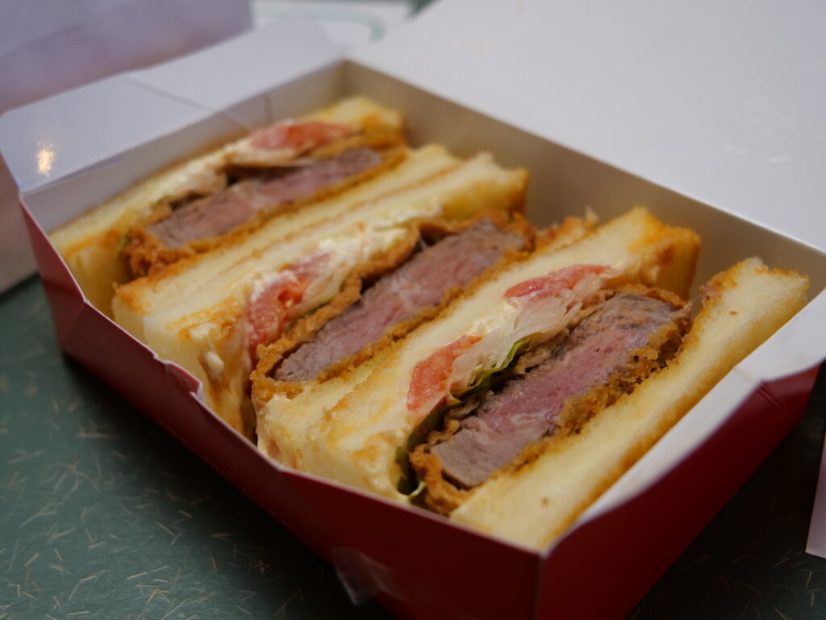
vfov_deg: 36.0
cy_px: 310
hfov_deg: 46.8
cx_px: 413
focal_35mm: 40
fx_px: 954
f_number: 3.3
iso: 320
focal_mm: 20
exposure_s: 1/60
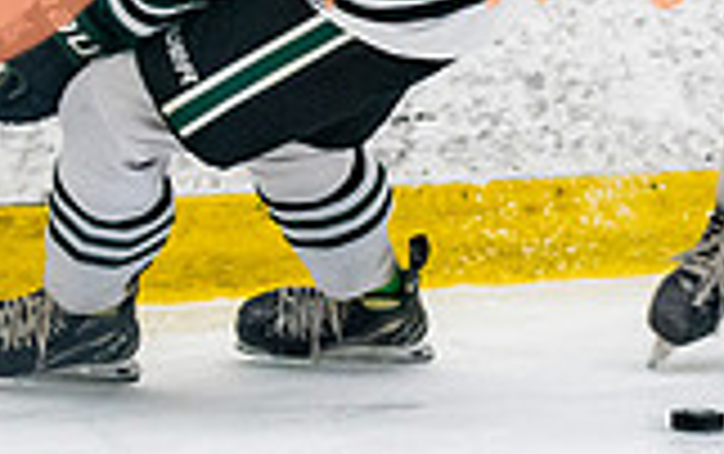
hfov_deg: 4.1
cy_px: 12
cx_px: 488
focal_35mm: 509
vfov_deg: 2.6
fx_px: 10054
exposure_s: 1/640
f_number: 3.2
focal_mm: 85
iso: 2000
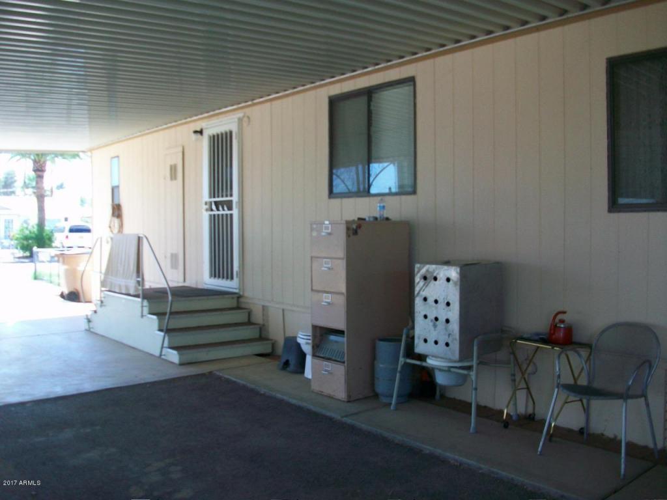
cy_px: 250
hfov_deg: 56.8
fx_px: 617
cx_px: 334
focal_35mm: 32
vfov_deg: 44.2
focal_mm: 5.7
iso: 64
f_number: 2.8
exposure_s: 1/100
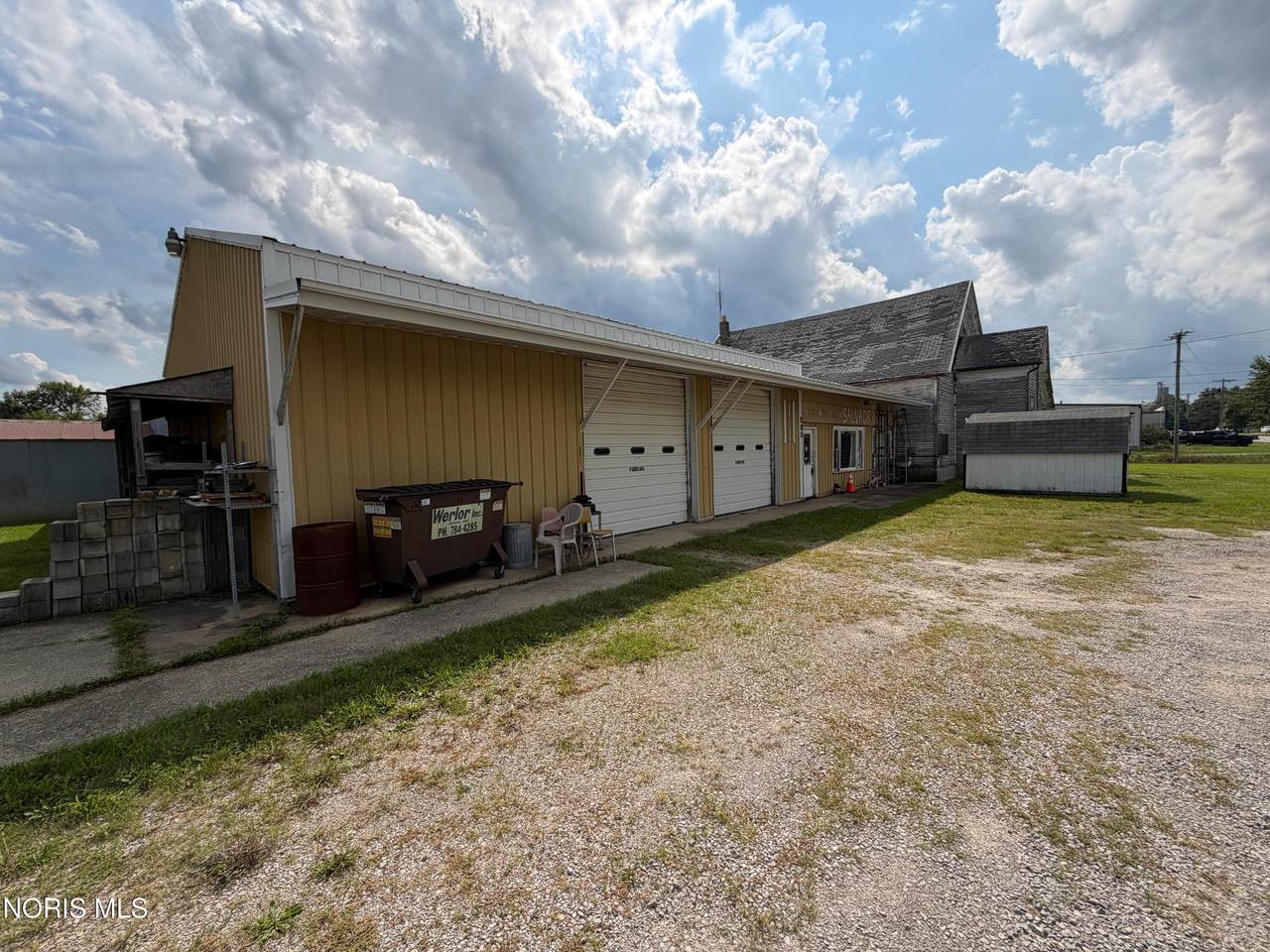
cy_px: 476
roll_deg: +2.3
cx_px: 635
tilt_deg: -3.6
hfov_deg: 102.1
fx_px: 514
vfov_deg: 85.7
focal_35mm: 14
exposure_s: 1/1534
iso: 25
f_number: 2.2
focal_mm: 2.22
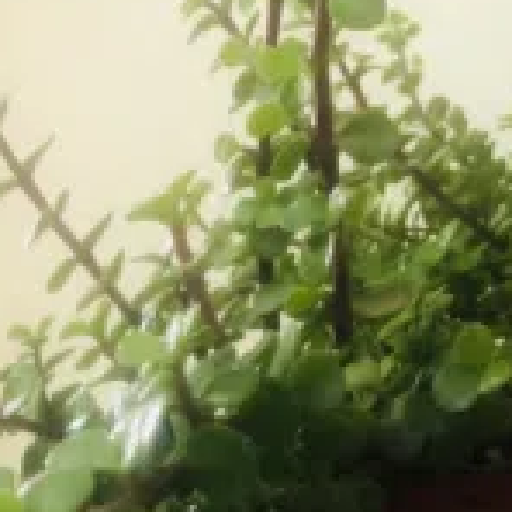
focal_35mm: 67
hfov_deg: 25.7
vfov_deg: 23.8
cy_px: 585
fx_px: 1121
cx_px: 208
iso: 64
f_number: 1.8
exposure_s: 1/17
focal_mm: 4
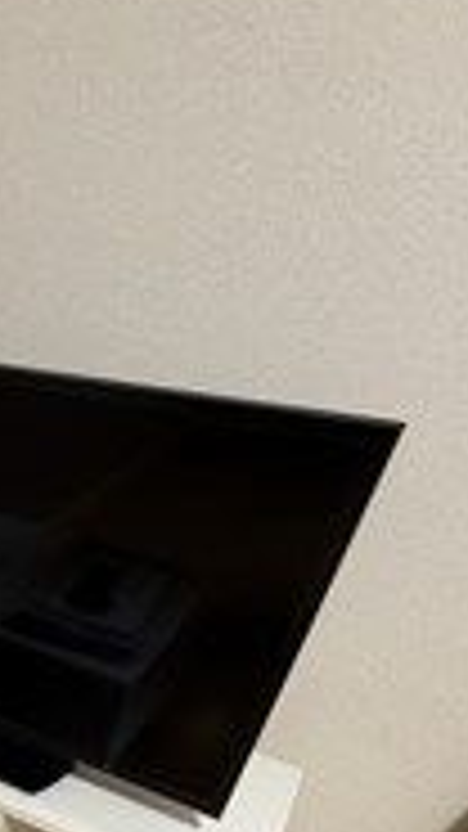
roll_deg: +1.3
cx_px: -153
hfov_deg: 28.6
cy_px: 760
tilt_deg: -40.0
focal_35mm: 33
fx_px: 728
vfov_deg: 51.9
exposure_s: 1/50
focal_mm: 2.22
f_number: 2.2
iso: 200
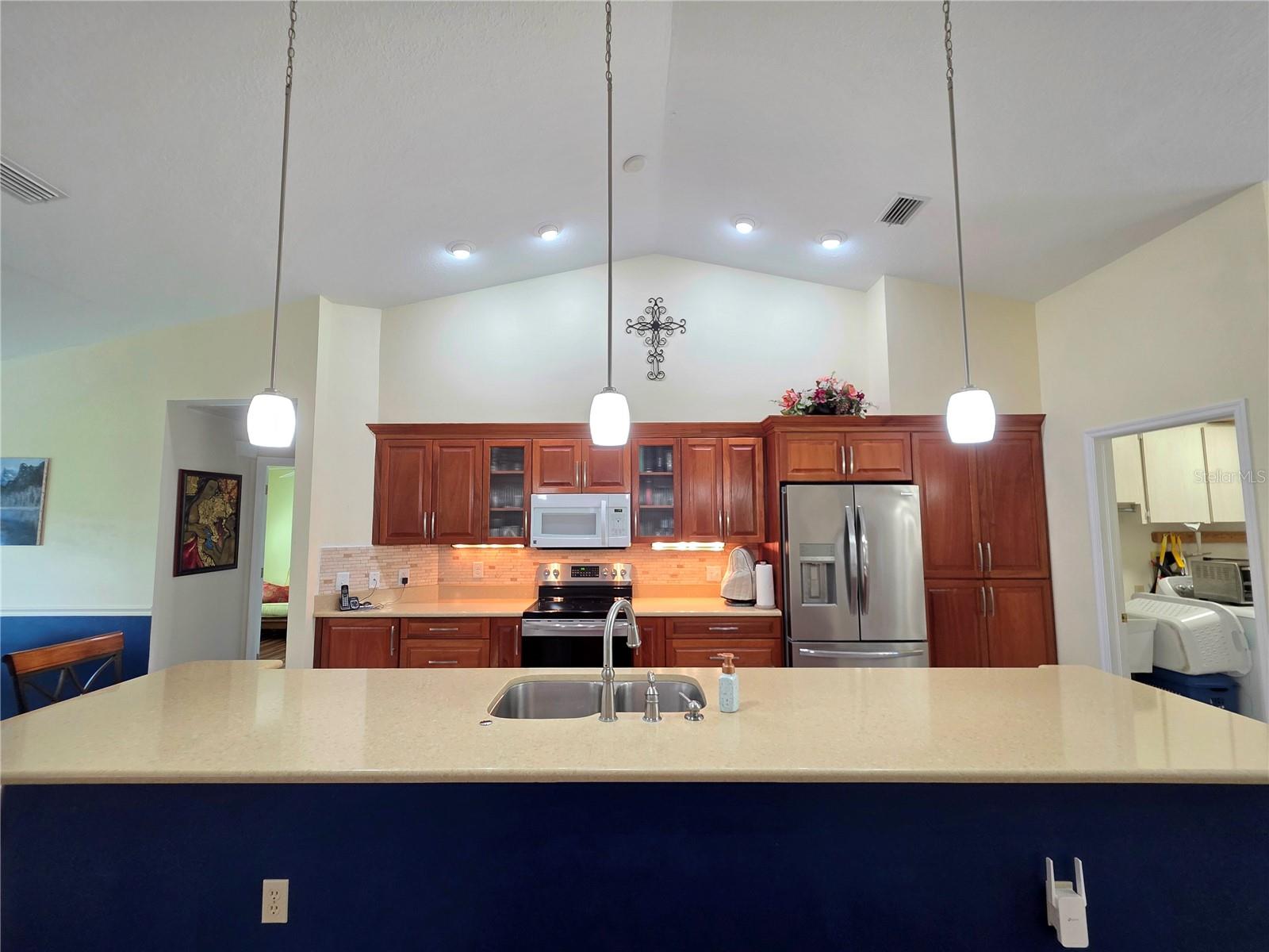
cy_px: 476
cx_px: 634
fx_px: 477
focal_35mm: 13
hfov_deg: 106.2
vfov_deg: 89.9
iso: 200
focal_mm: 2.2
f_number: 1.9
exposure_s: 1/60.2
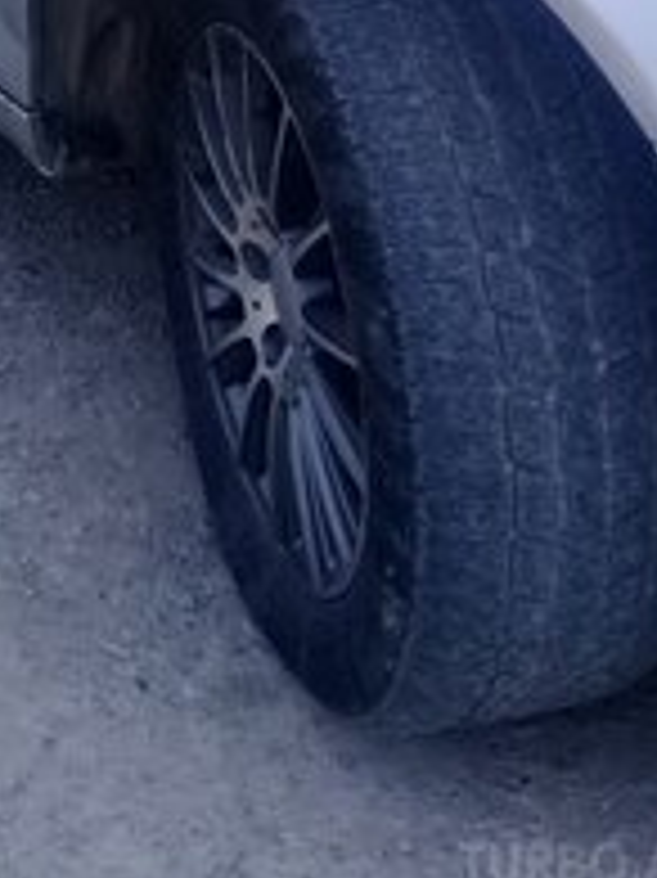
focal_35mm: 79
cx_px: -108
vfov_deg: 22.6
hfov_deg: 17.8
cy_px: -194
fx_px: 2001
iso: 64
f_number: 2.2
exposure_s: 1/572
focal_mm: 3.3
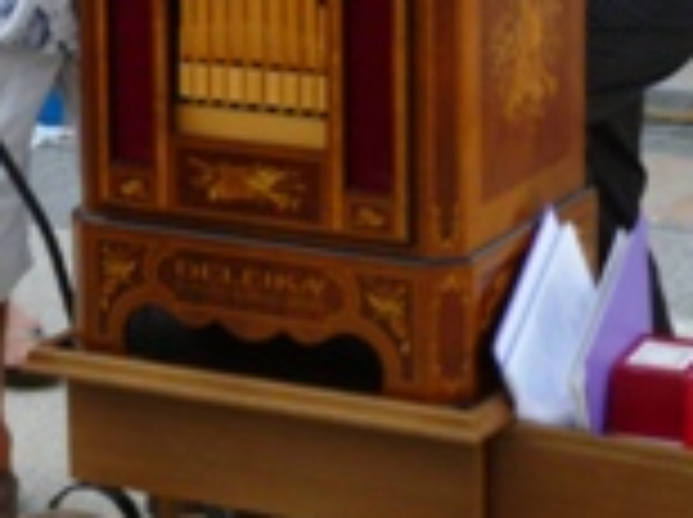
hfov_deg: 14.1
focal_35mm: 140
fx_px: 2798
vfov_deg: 10.4
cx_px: 189
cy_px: -140
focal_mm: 8.6
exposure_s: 1/60
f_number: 4
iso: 160
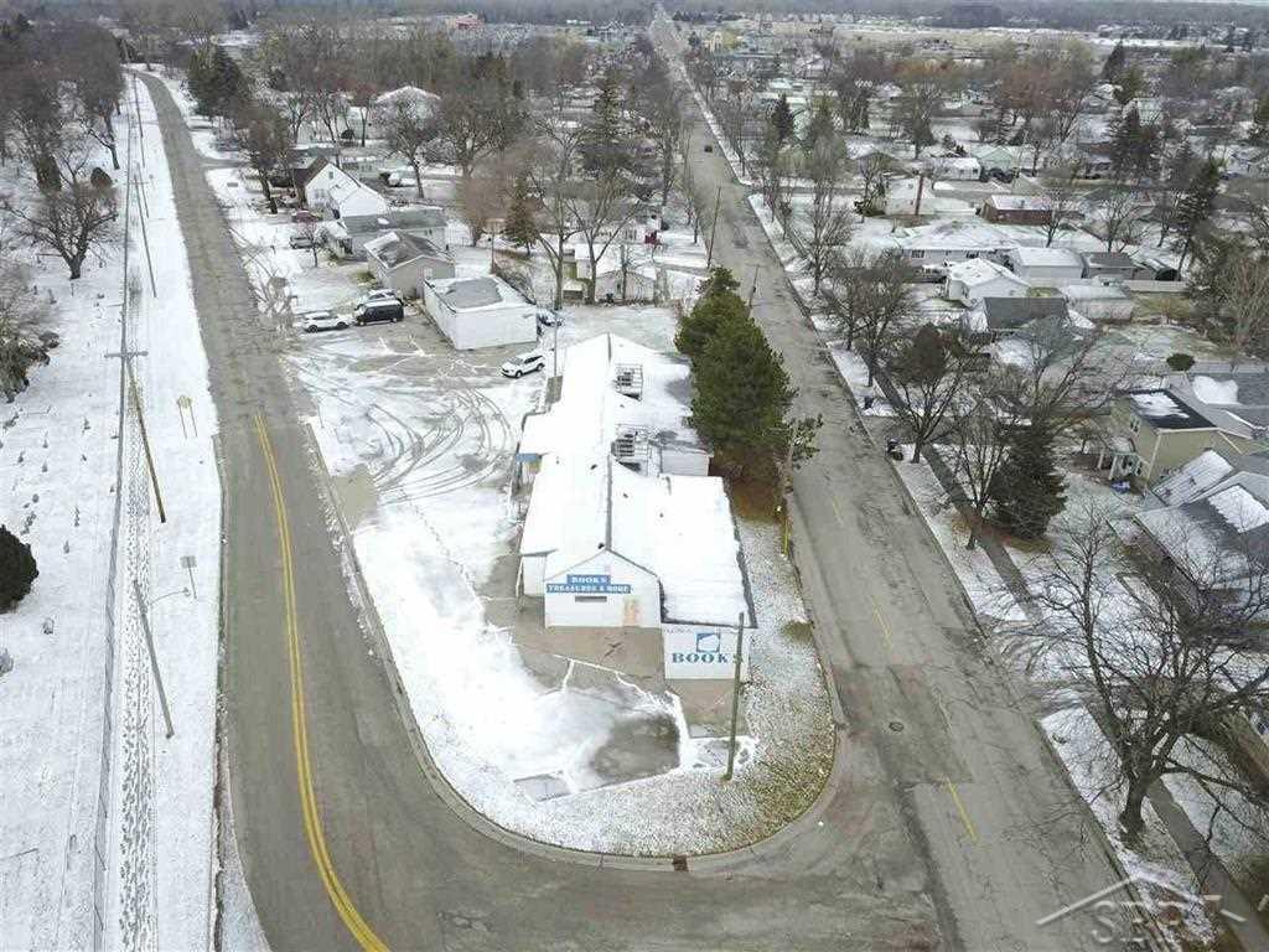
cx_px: 634
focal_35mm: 26
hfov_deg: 67.3
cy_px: 476
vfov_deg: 53.1
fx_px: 953
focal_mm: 4.73
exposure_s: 1/200
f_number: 2.2
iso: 200
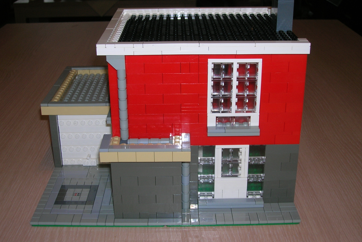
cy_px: 116
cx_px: 181
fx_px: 483
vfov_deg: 28.1
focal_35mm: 48
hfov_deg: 41.1
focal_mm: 7.7
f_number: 3.2
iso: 50
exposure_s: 1/60.1
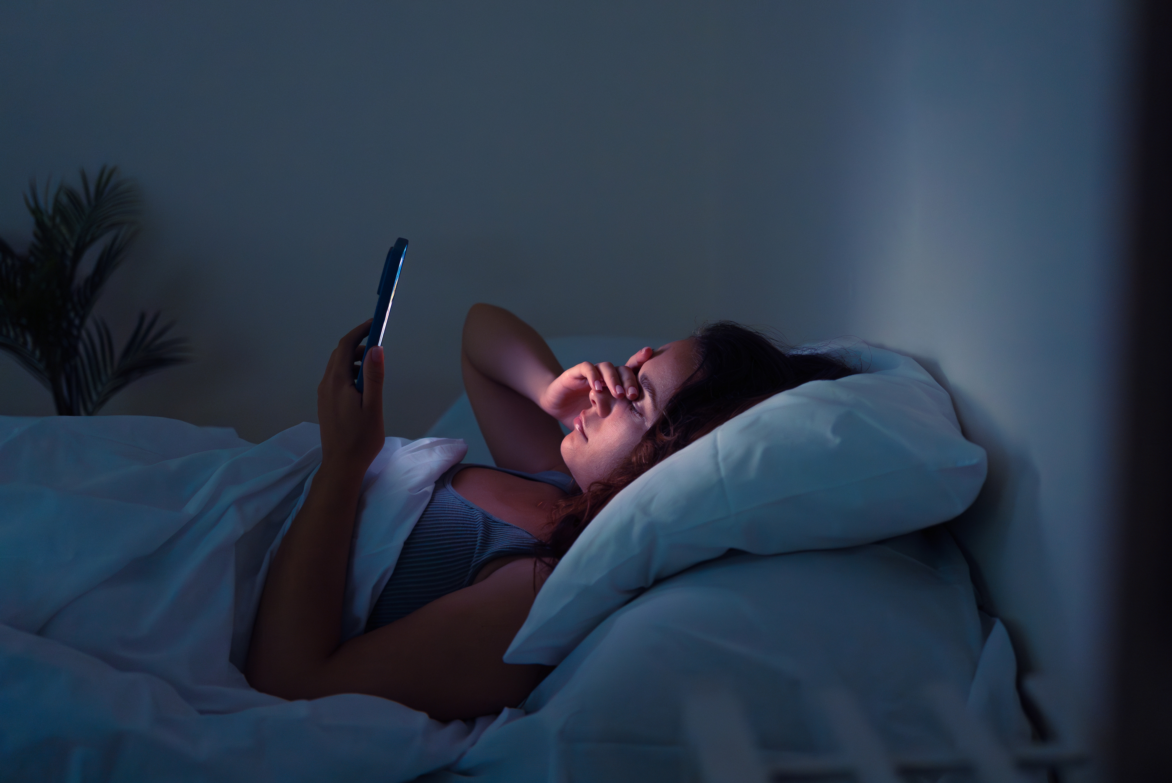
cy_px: 392
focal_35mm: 50
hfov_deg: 39.6
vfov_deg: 27.0
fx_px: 1629
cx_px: 586
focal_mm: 50
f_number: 2.5
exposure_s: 1/100
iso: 2500
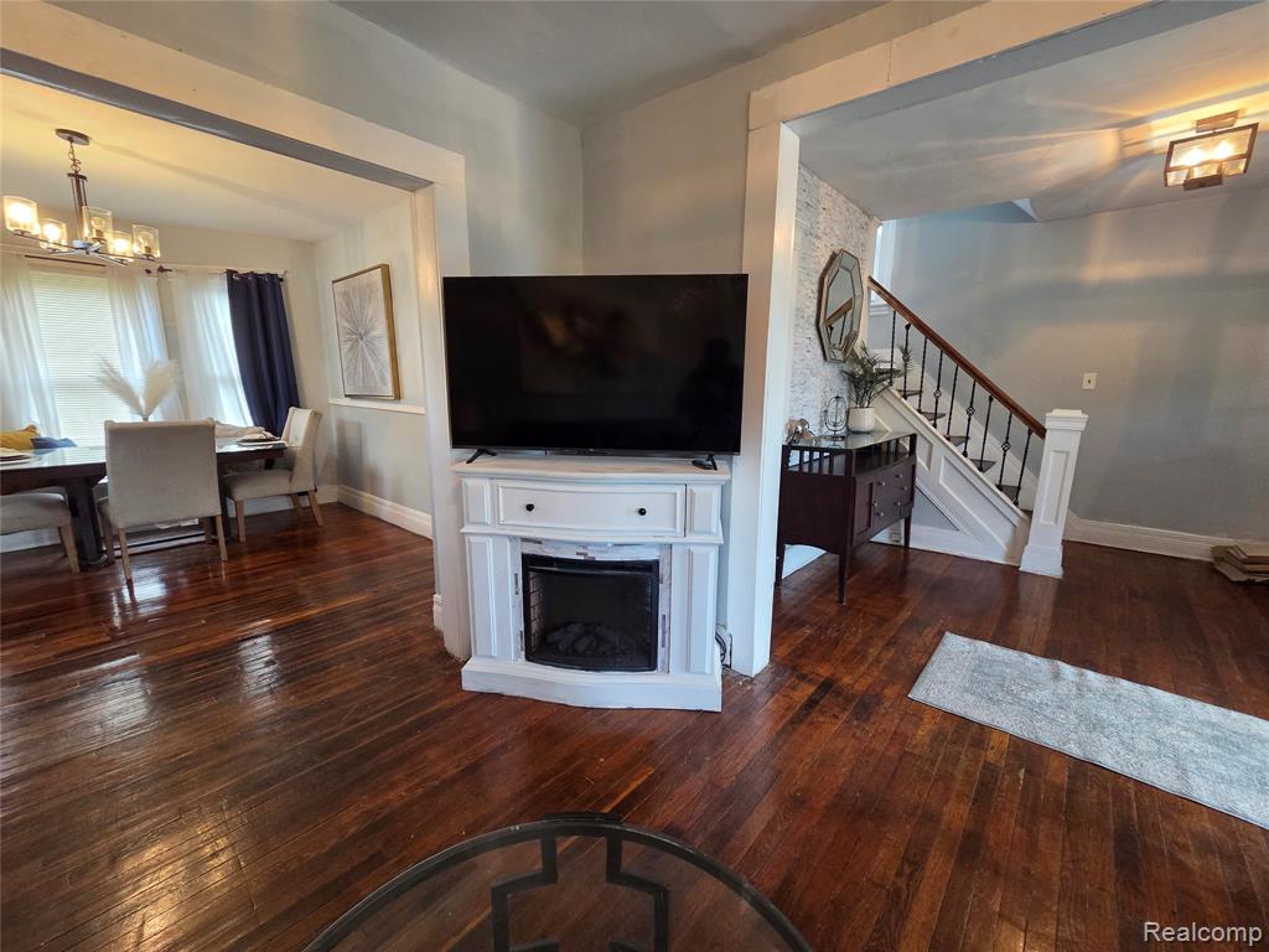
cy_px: 476
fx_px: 477
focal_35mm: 13
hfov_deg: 106.2
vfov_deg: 89.9
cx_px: 634
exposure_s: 1/60
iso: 320
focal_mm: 2.2
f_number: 2.2
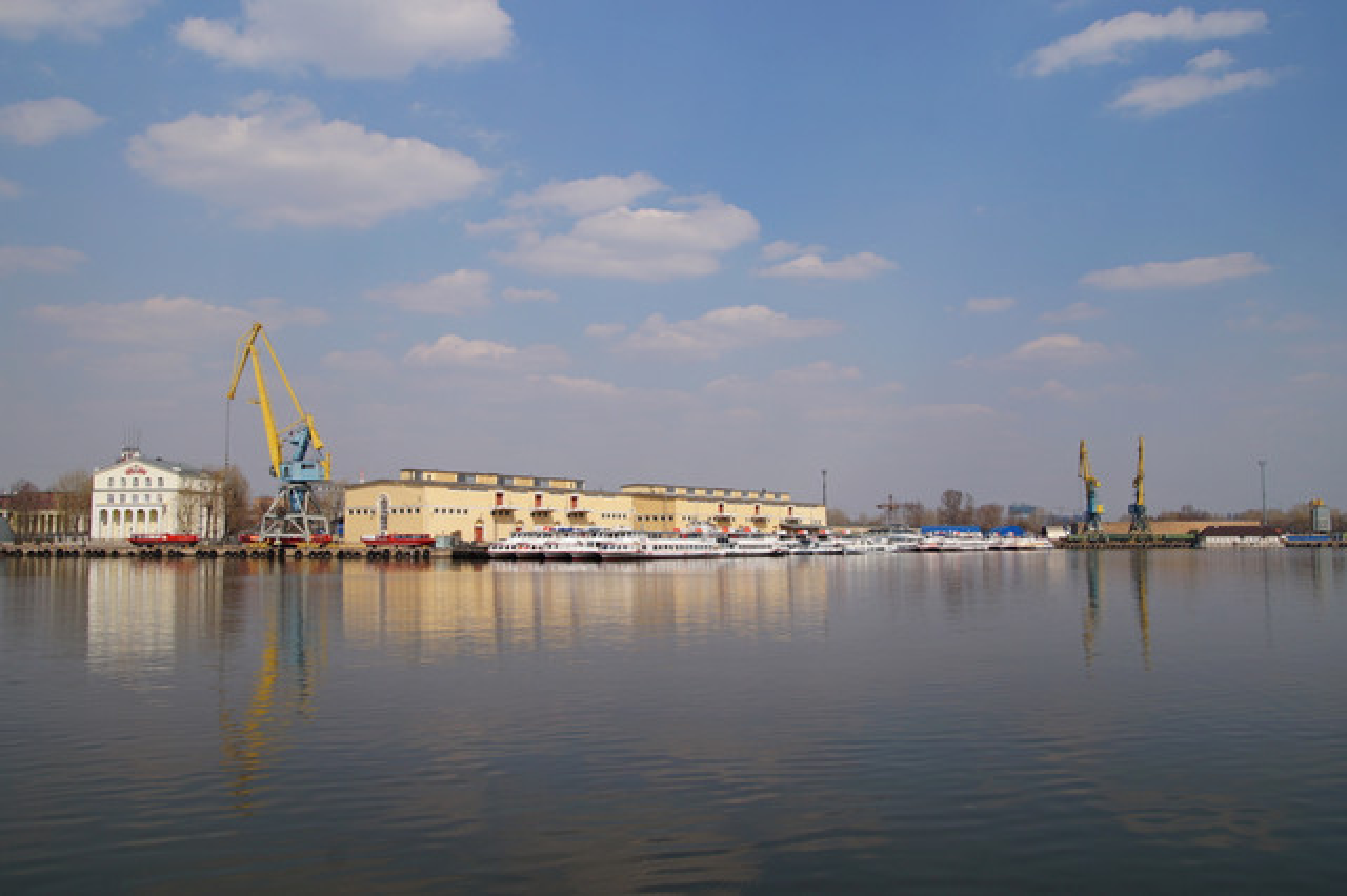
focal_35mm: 30
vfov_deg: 43.6
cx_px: 674
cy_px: 448
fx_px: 1122
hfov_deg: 62.0
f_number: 10
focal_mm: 20
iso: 100
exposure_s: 1/250
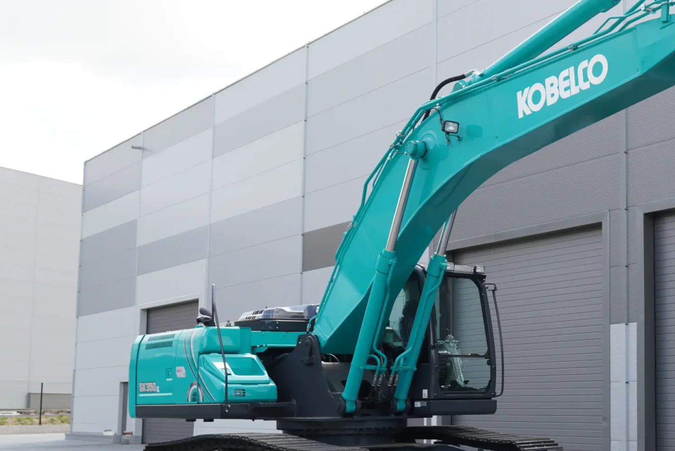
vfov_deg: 22.6
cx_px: 540
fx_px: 1123
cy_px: 284
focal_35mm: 60
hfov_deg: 32.5
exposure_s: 1/125
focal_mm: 23
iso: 100
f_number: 3.5
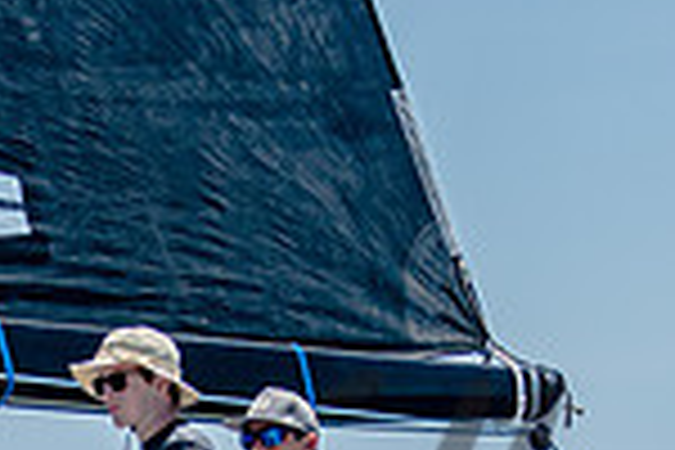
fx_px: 9693
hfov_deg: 4.0
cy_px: 594
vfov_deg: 2.7
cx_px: -54
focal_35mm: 517
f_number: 5
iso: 200
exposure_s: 1/1600
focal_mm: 80
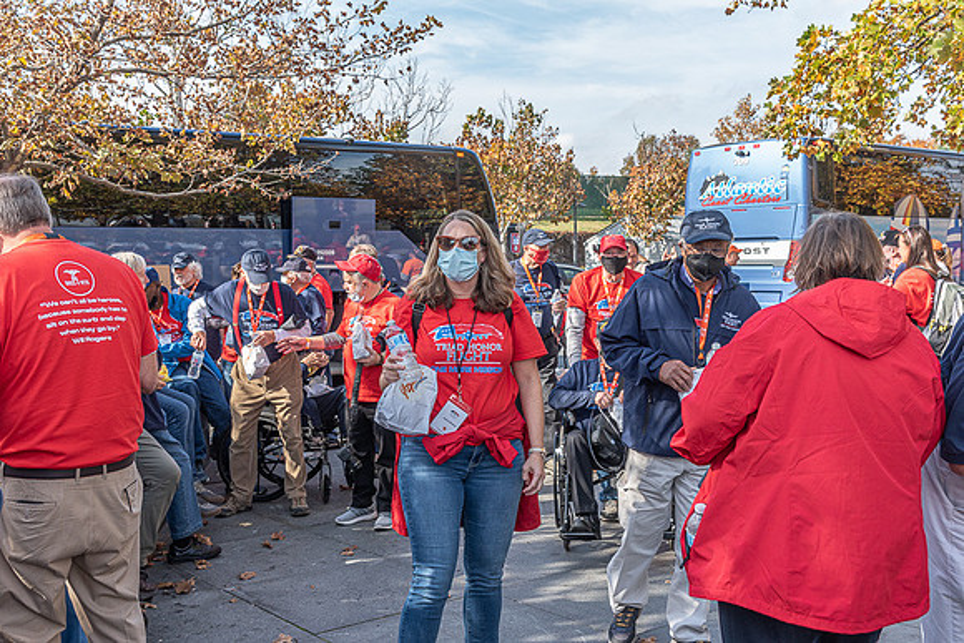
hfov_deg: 50.7
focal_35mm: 38
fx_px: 1018
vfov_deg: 35.1
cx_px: 482
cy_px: 322
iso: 500
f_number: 9
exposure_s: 1/320
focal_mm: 38
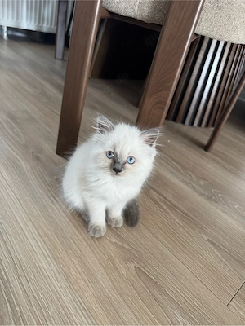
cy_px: 163
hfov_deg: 56.8
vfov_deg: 71.6
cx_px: 122
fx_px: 226
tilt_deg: -30.2
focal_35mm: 24
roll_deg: -15.7
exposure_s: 1/60
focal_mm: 6.76
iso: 400
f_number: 1.78
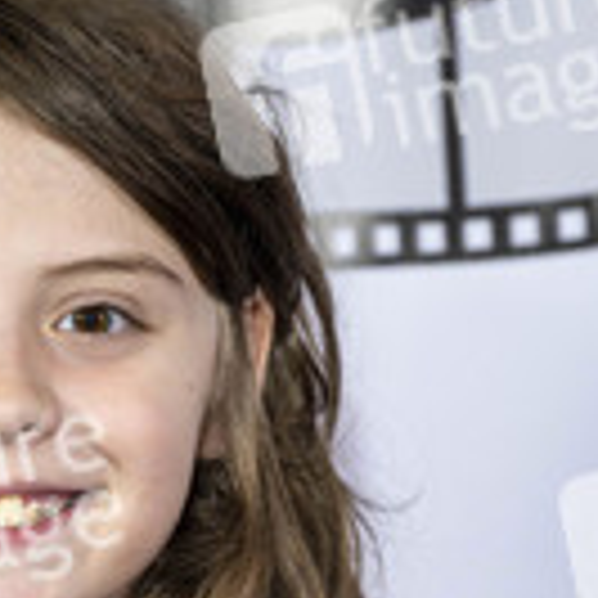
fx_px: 4300
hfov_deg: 7.9
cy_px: 746
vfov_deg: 7.9
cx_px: 22
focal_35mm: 220
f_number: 5.6
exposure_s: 1/200
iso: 800
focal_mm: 86
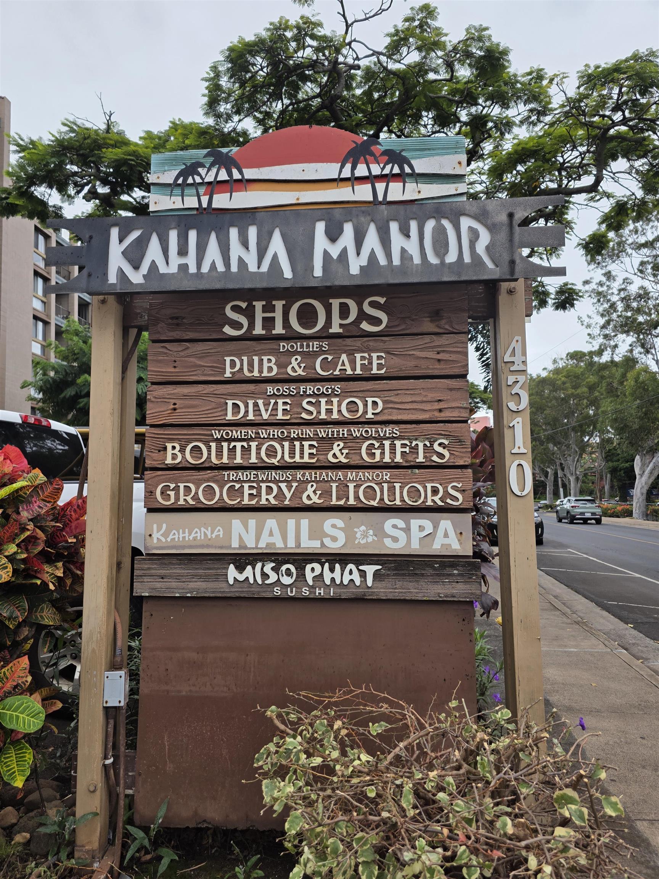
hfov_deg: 58.9
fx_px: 584
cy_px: 440
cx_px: 330
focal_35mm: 23
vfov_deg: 73.9
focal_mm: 6.3
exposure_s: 1/1920
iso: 80
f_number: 1.7
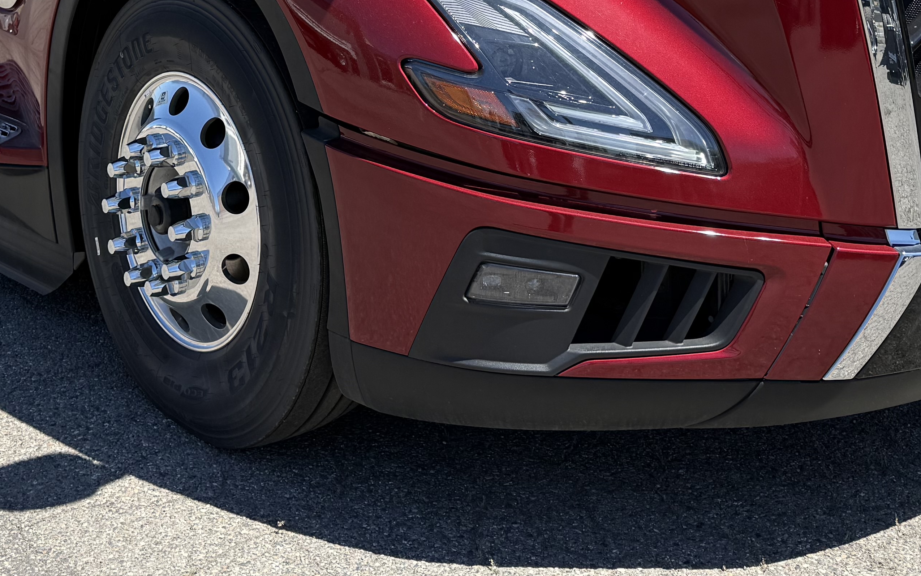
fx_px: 1431
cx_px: 358
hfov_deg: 35.5
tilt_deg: -1.8
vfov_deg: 20.6
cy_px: -190
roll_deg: +2.1
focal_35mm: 57
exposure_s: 1/2370
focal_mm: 6.76
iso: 80
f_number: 1.78
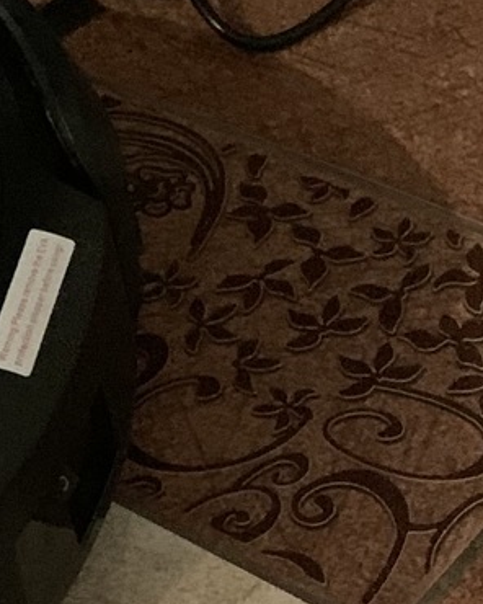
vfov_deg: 13.9
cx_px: -290
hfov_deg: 10.8
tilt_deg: -46.6
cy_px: 575
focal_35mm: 137
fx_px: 2448
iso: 800
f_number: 1.8
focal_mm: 4.25
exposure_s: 1/19
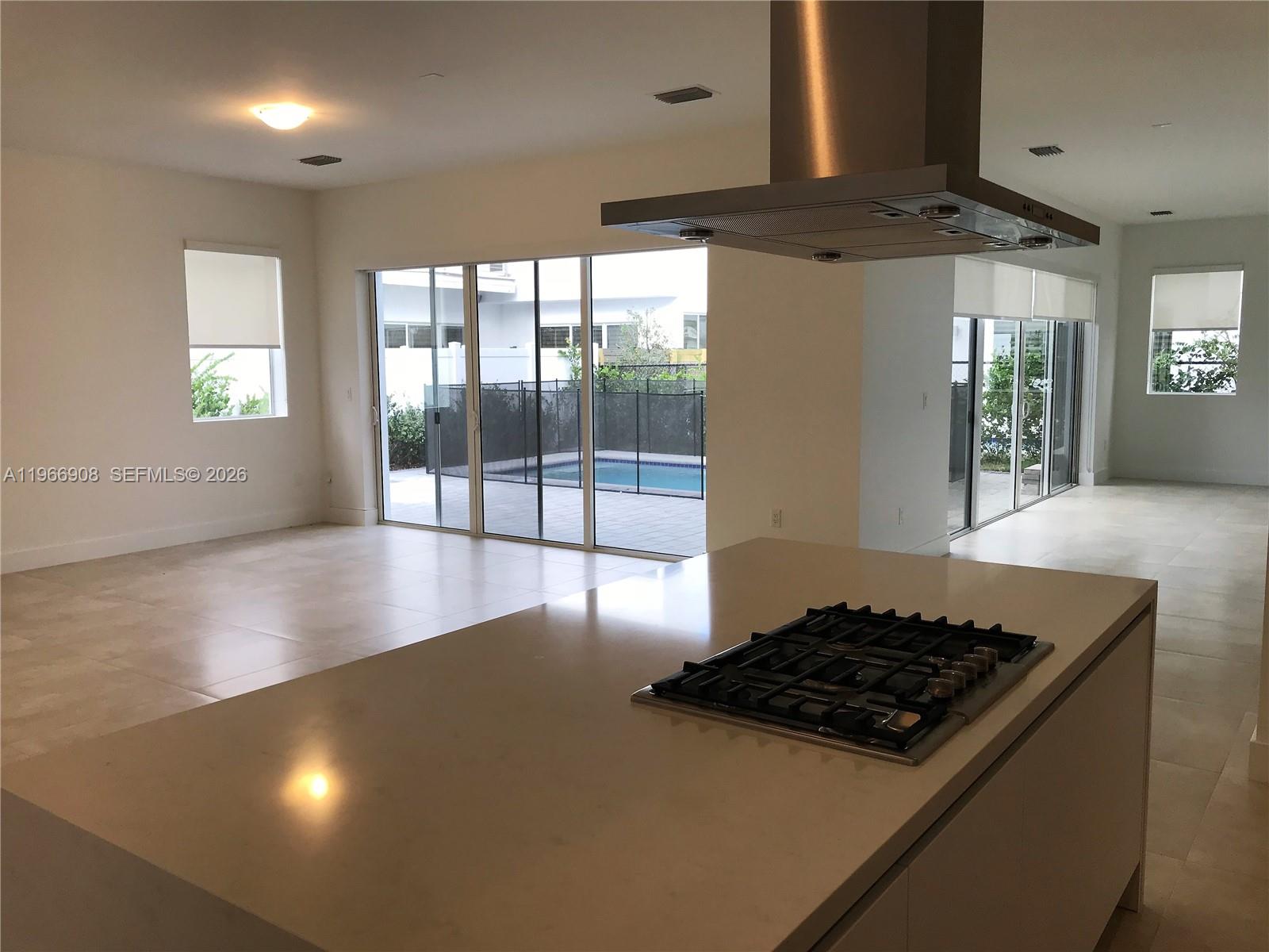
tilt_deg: -6.1
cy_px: 476
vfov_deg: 49.7
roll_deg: -0.2
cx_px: 634
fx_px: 1026
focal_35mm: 28
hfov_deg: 63.4
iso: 25
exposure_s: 1/40
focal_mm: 3.99
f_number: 1.8
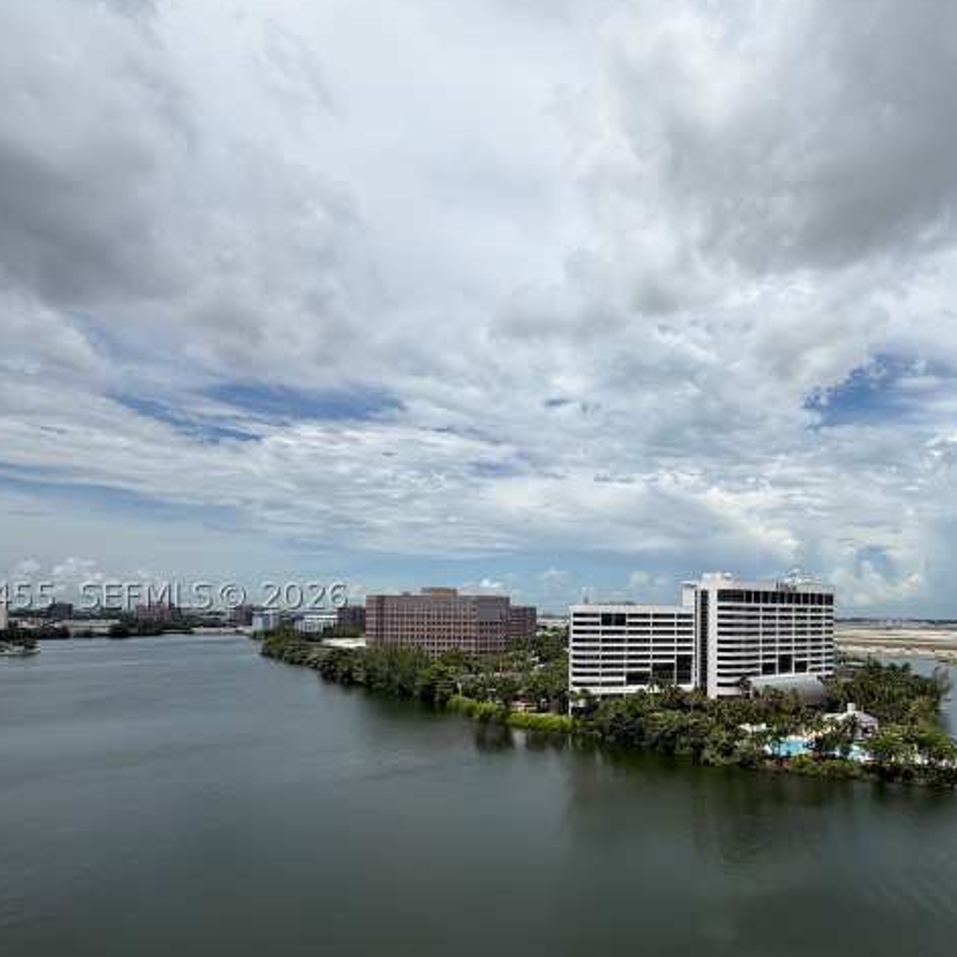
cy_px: 595
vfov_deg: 71.0
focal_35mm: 21
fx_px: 657
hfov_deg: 69.5
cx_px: 658
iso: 20
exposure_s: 1/1795
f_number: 2.2
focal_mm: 2.22
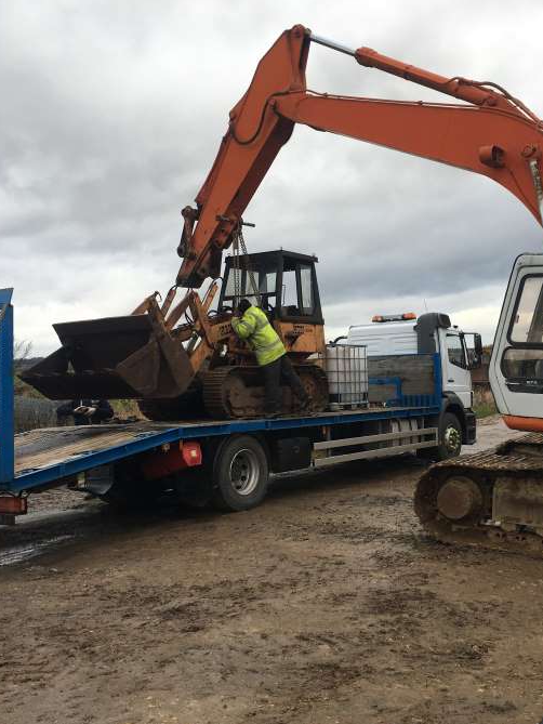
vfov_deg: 47.9
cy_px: 361
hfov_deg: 36.5
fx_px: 815
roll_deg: +0.9
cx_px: 354
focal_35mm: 39
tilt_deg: +0.0
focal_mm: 4.15
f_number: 2.2
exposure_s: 1/405
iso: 25
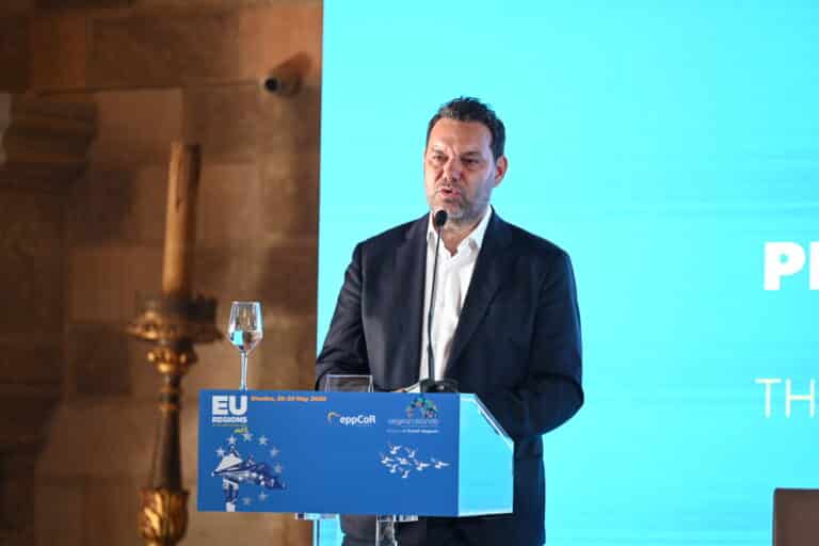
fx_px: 4550
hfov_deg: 10.3
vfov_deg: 6.9
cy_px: 273
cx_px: 410
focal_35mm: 200
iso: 2800
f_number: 2.8
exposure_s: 1/250
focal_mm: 200
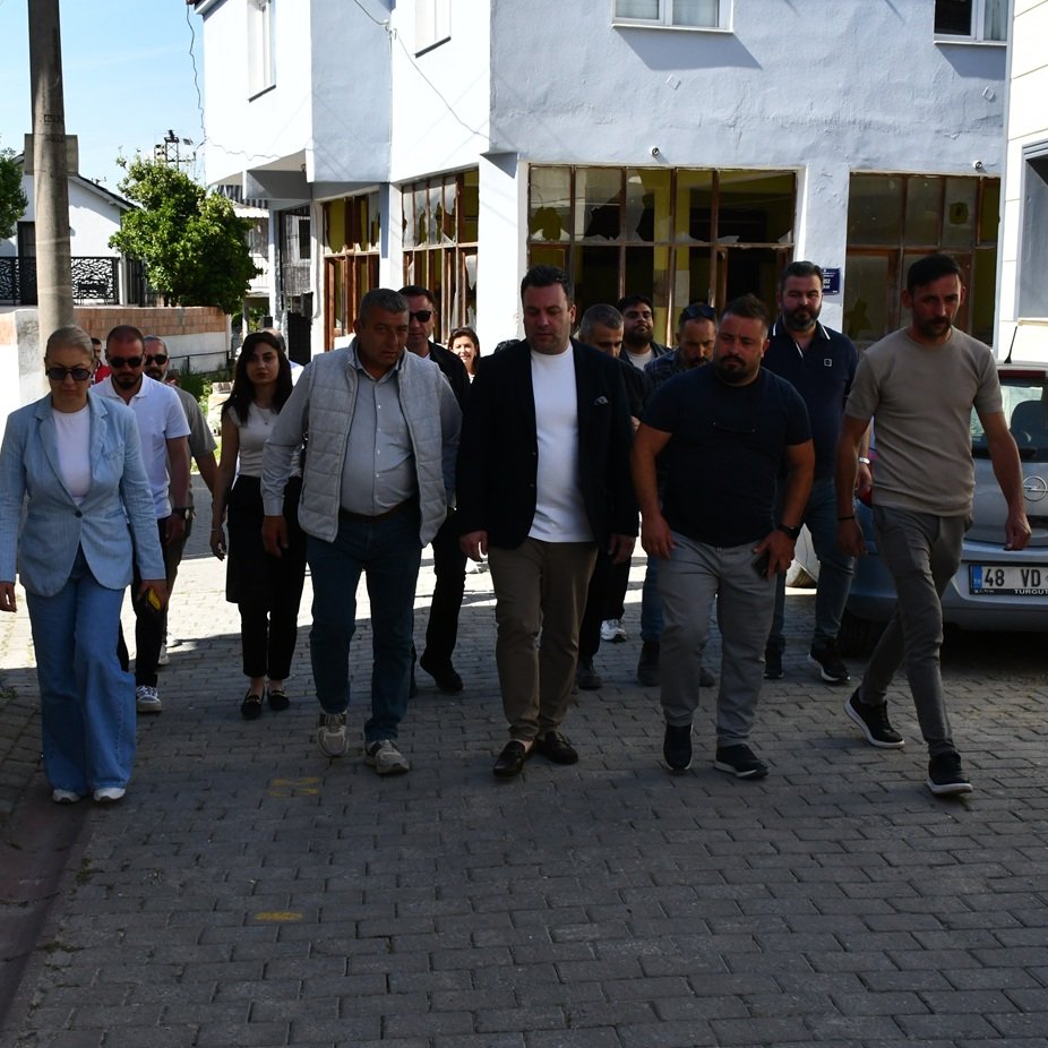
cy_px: 524
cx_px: 435
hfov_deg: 36.7
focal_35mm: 46
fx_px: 1576
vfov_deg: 36.8
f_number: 14
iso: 1250
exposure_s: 1/800
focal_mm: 24
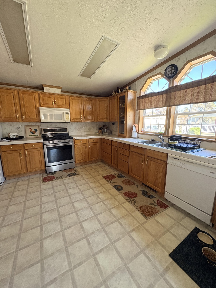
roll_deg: -0.6
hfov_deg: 85.7
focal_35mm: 14
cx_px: 108
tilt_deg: -13.0
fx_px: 116
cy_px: 144
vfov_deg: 102.1
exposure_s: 1/78
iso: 250
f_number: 2.2
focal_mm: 2.22
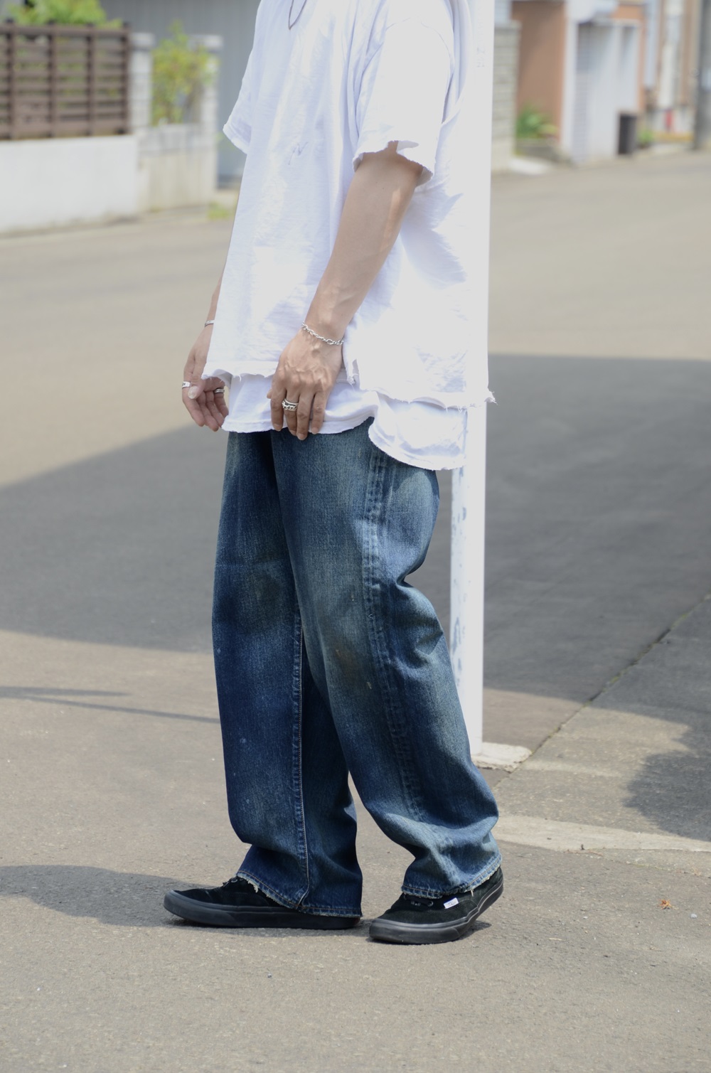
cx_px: 356
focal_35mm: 165
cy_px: 536
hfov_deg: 8.3
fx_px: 4908
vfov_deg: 12.5
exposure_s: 1/320
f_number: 5.6
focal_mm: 110
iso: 200
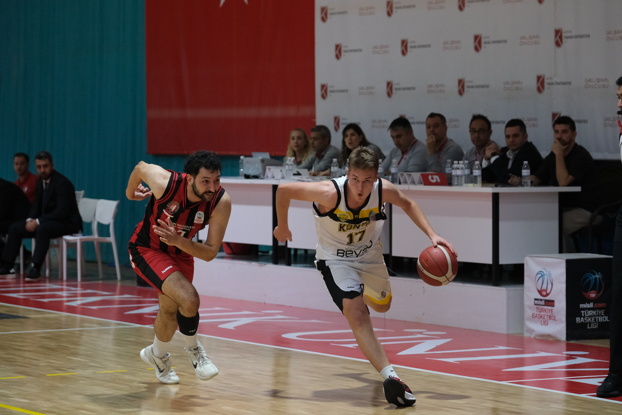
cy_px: 208
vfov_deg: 10.9
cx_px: 311
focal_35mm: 126
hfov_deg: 16.3
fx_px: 2177
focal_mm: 83.8
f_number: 2.8
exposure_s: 1/1000
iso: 2500
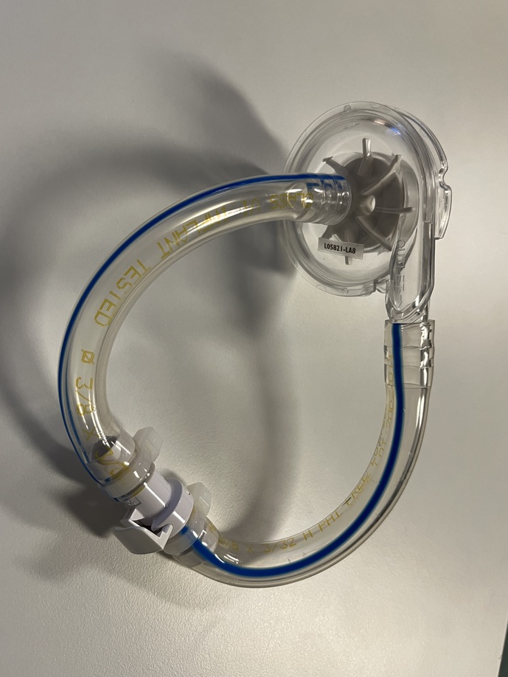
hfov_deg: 48.2
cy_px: 316
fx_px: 567
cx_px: 244
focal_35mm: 29
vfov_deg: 61.6
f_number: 1.6
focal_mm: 5.1
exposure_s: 1/50
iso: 100
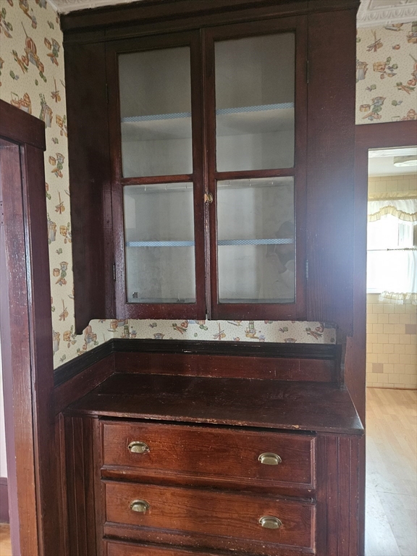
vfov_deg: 73.9
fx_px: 369
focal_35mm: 23
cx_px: 208
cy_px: 278
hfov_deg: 58.9
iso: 640
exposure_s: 1/40
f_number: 1.8
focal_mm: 5.4
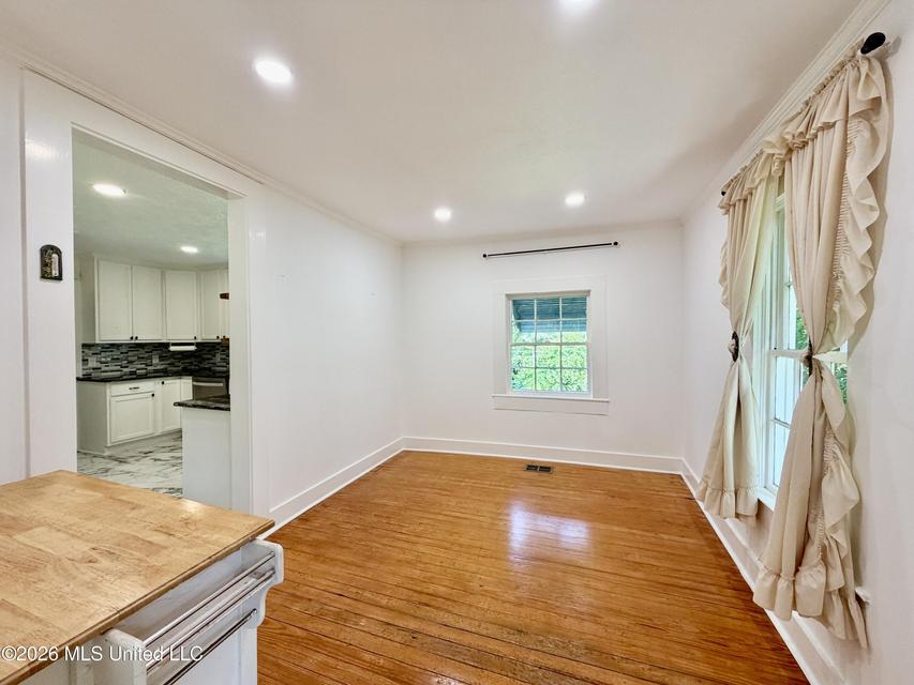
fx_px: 370
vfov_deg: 85.7
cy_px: 342
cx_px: 457
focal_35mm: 14
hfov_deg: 102.1
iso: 160
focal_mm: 2.22
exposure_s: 1/120
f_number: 2.2
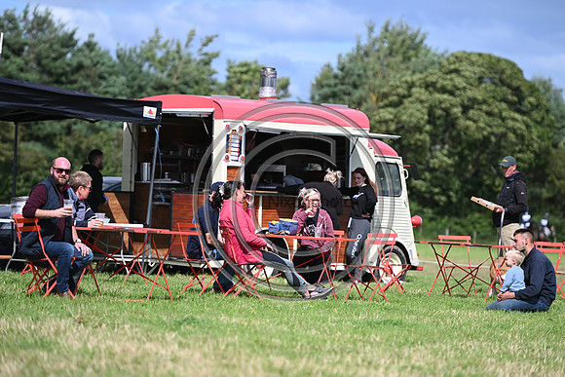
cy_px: 188
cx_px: 282
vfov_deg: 8.3
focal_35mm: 165
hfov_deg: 12.4
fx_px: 2590
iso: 90
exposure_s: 1/1250
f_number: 3.5
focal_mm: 165
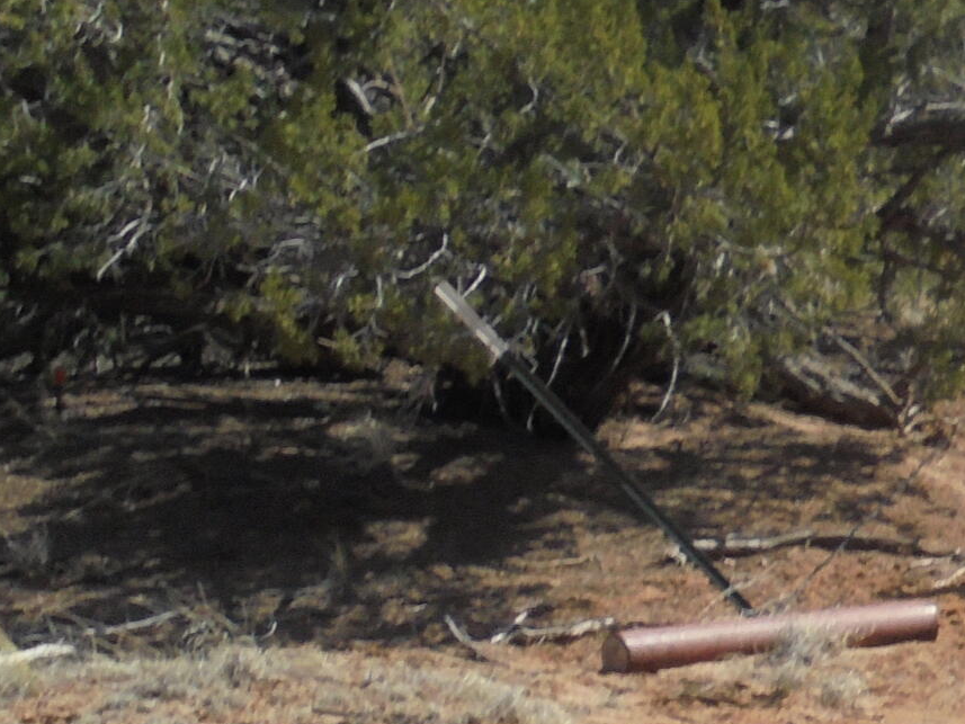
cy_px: 350
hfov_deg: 13.7
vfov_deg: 11.2
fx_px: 3708
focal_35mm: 133
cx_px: 1539
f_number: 13.3
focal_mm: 6.9
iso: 100
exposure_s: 1/100
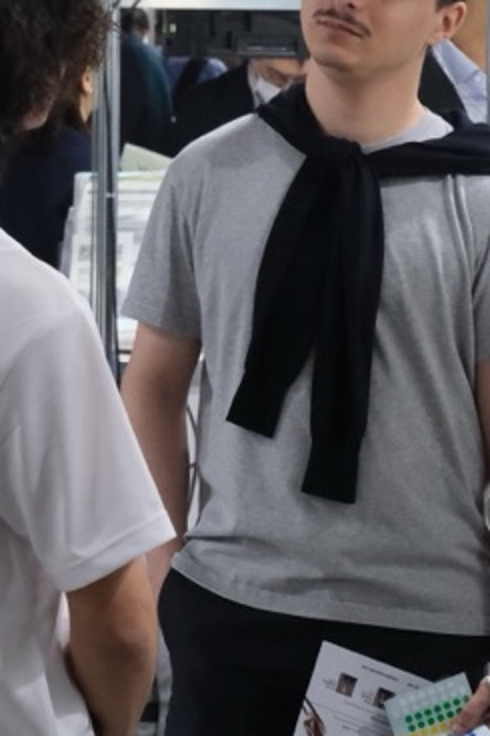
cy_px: 436
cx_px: 122
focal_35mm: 163
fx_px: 3331
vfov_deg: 12.6
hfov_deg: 8.4
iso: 5000
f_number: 4.9
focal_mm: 33.3
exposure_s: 1/100
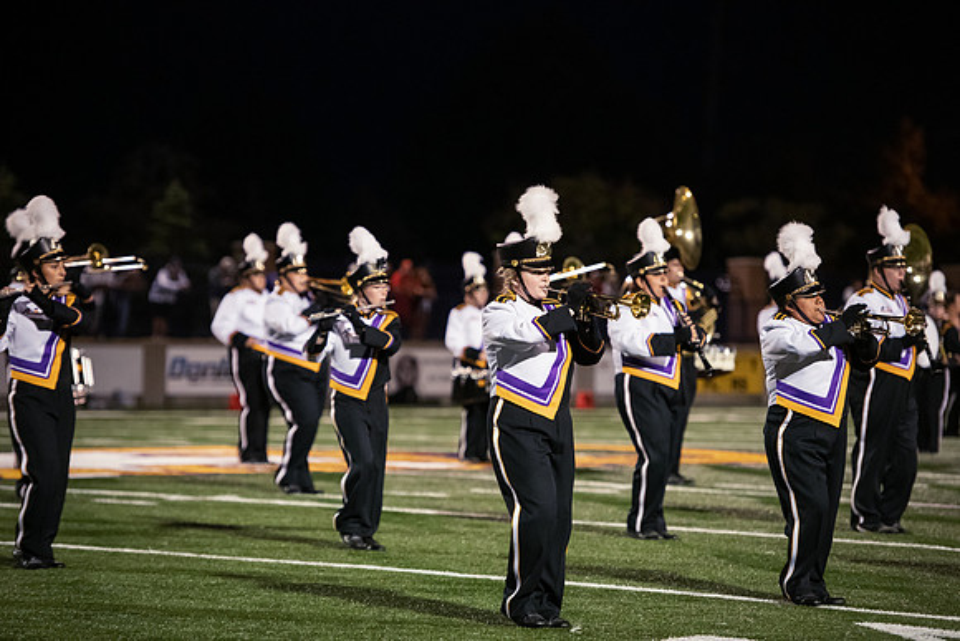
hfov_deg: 12.4
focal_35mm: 165
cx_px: 480
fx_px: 4401
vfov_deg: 8.3
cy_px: 320
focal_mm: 165
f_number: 3.2
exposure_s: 1/640
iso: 5000
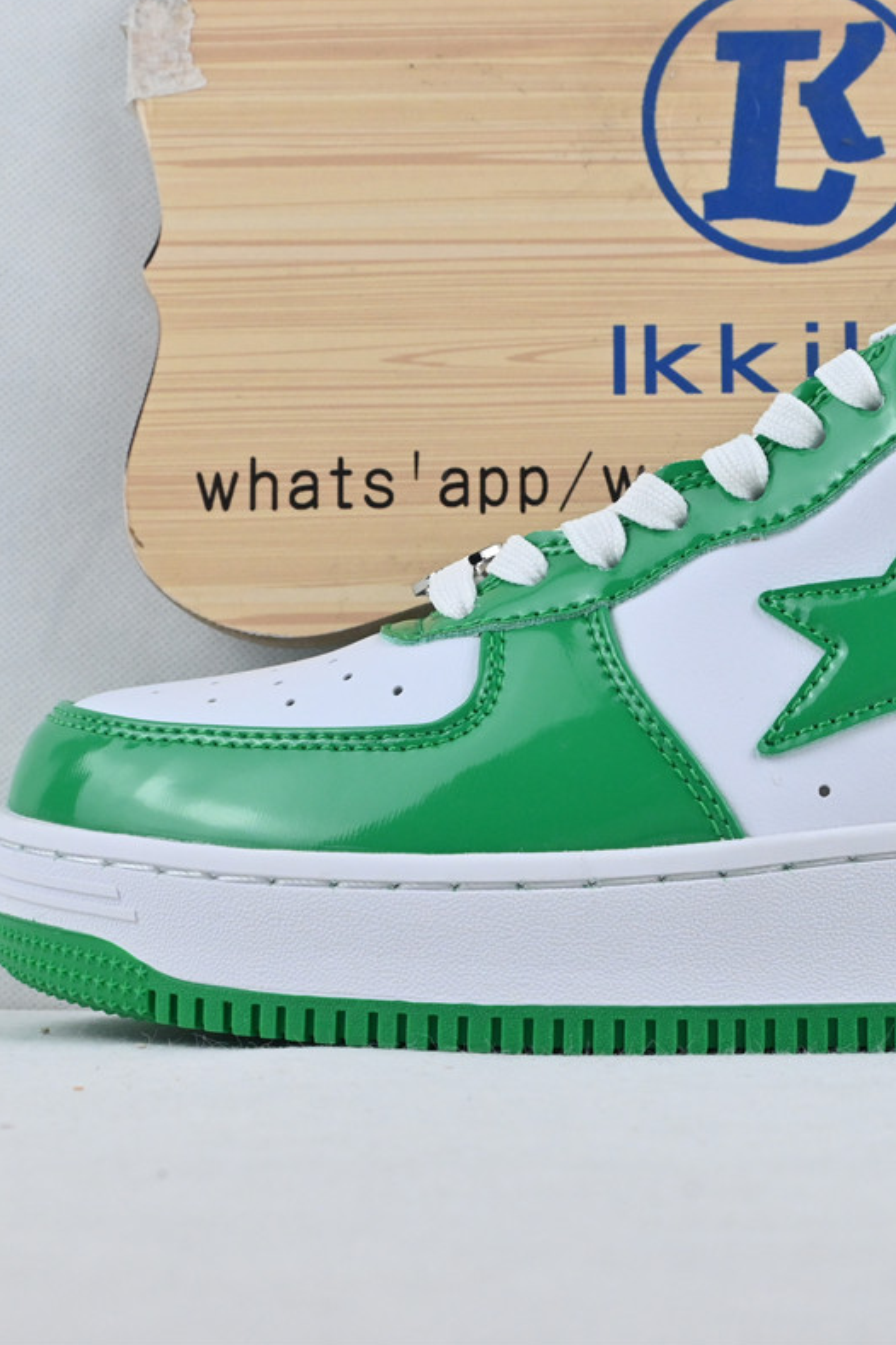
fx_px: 2768
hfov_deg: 18.1
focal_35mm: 74
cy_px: 670
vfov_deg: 27.3
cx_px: 801
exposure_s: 1/200
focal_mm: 32.5
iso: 1000
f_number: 10
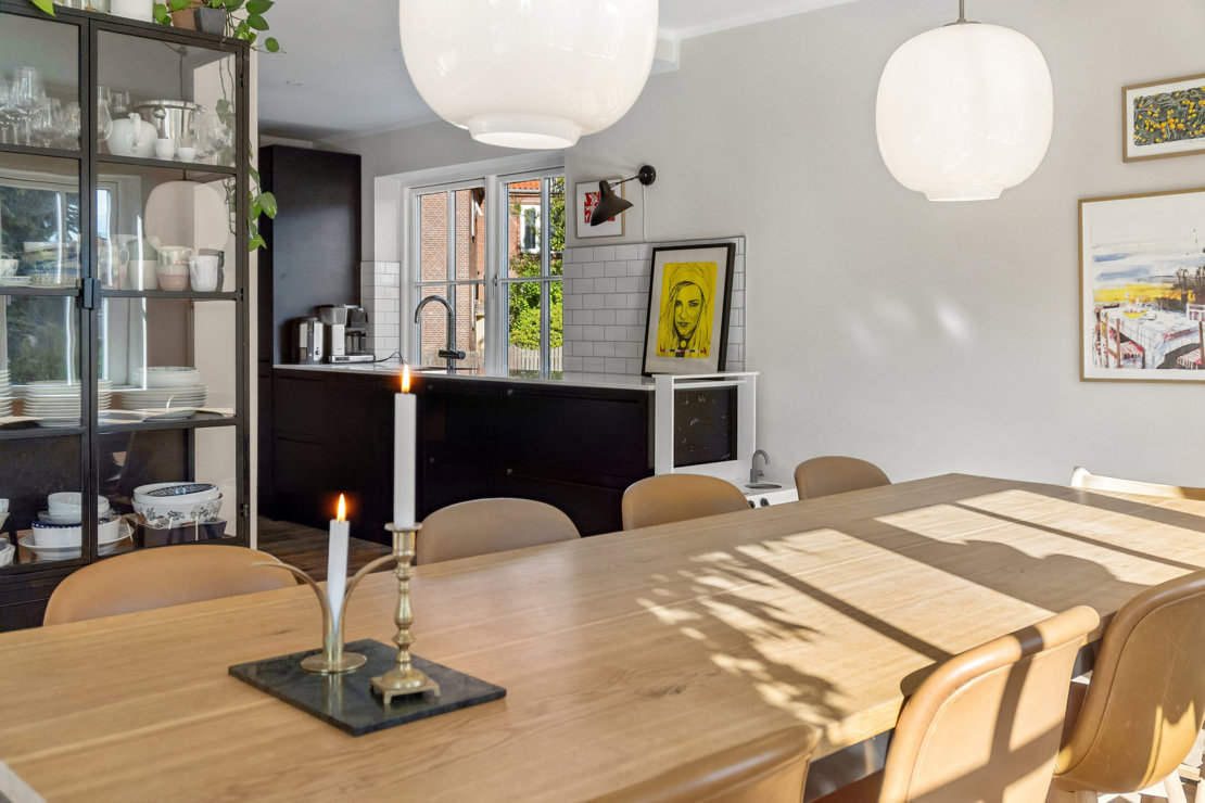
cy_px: 402
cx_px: 602
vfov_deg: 40.0
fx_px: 1104
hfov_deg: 57.2
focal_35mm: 33
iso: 160
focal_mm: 22
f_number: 4
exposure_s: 1/400
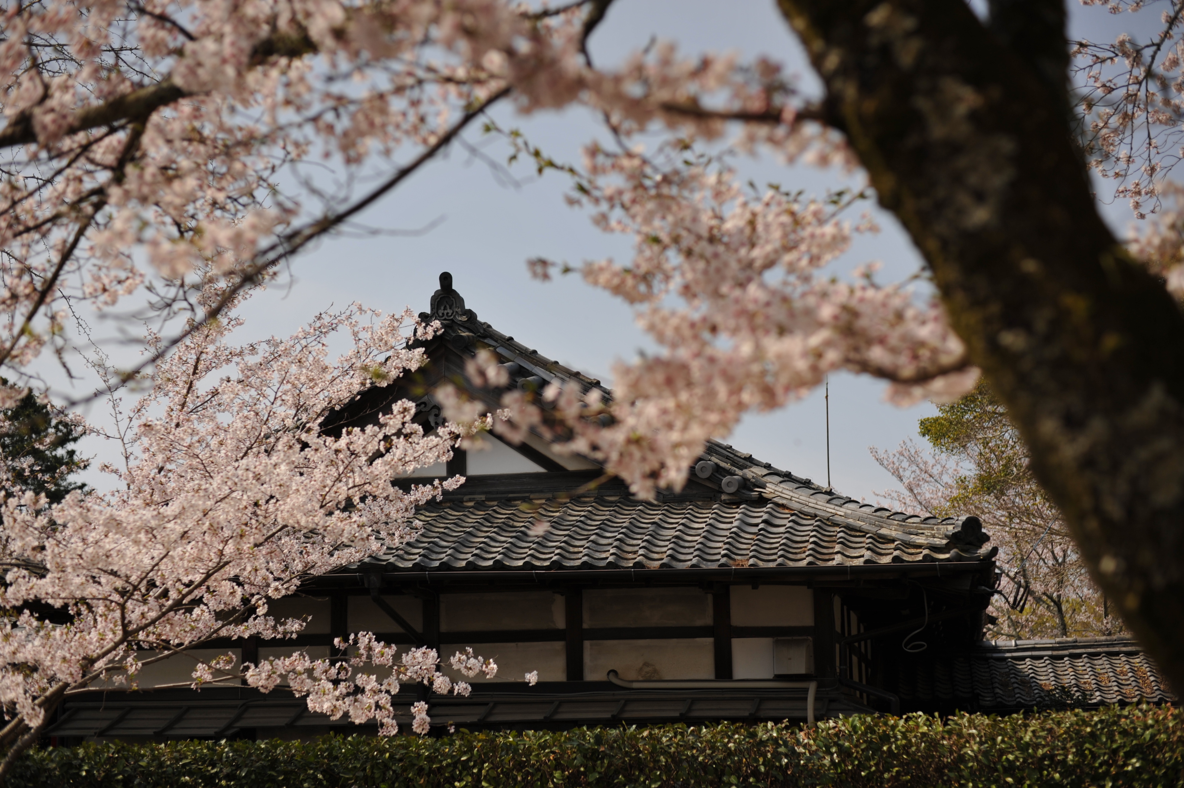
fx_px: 1644
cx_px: 592
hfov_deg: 39.6
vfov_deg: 27.0
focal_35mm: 50
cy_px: 394
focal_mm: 50
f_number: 2.8
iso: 200
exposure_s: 1/6400
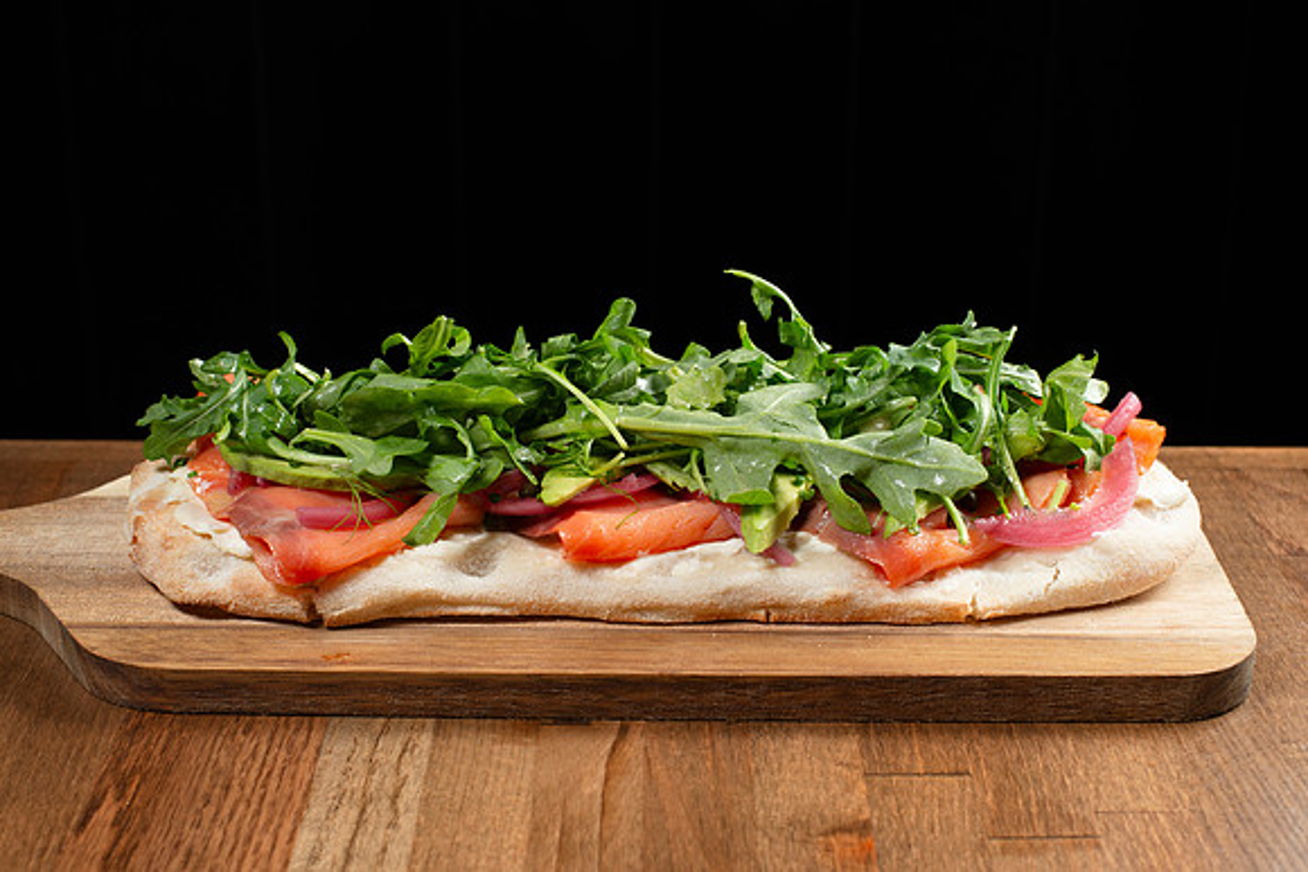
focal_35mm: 53
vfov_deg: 25.8
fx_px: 1908
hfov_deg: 37.8
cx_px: 654
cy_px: 450
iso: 200
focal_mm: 50
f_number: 9
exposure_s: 1/125
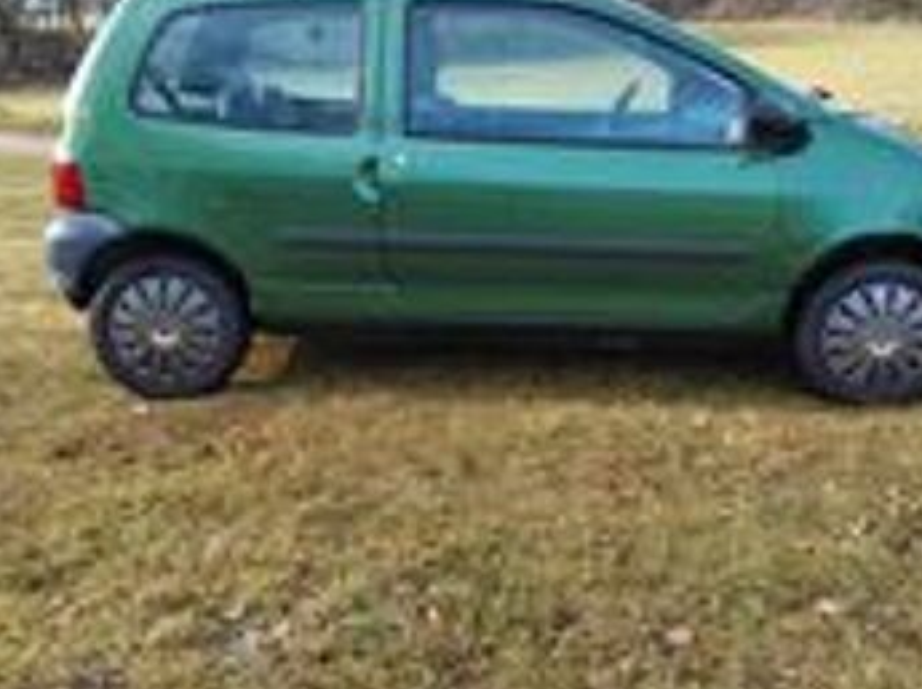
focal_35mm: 39
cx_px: 481
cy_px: 291
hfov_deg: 47.9
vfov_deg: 36.7
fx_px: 1038
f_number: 1.9
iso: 50
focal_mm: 2.91
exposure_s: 1/417
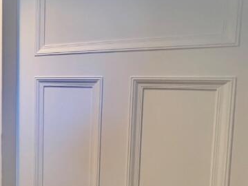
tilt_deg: -5.1
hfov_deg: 41.4
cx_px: -16
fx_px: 265
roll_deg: +0.8
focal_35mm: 37
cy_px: 103
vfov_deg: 38.6
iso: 160
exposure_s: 1/50
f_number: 1.8
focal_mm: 1.57
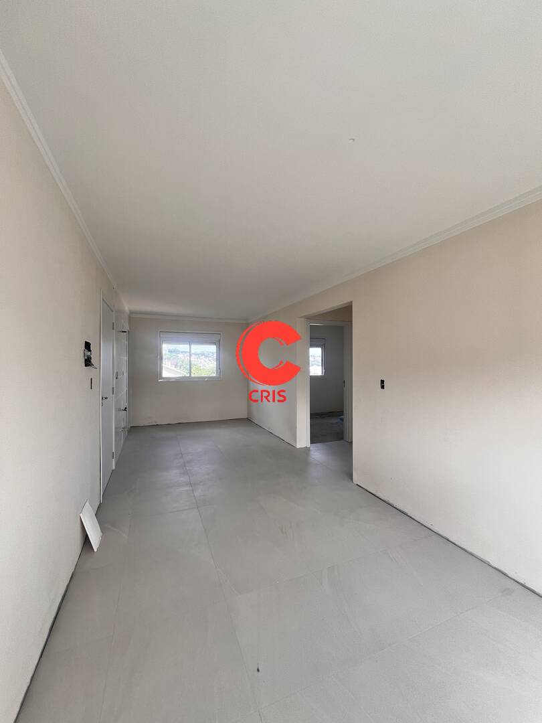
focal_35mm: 13
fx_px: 271
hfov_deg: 89.9
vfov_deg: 106.2
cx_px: 271
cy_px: 362
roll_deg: +0.7
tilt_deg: +0.8
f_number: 1.8
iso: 32
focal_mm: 1.57
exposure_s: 1/156
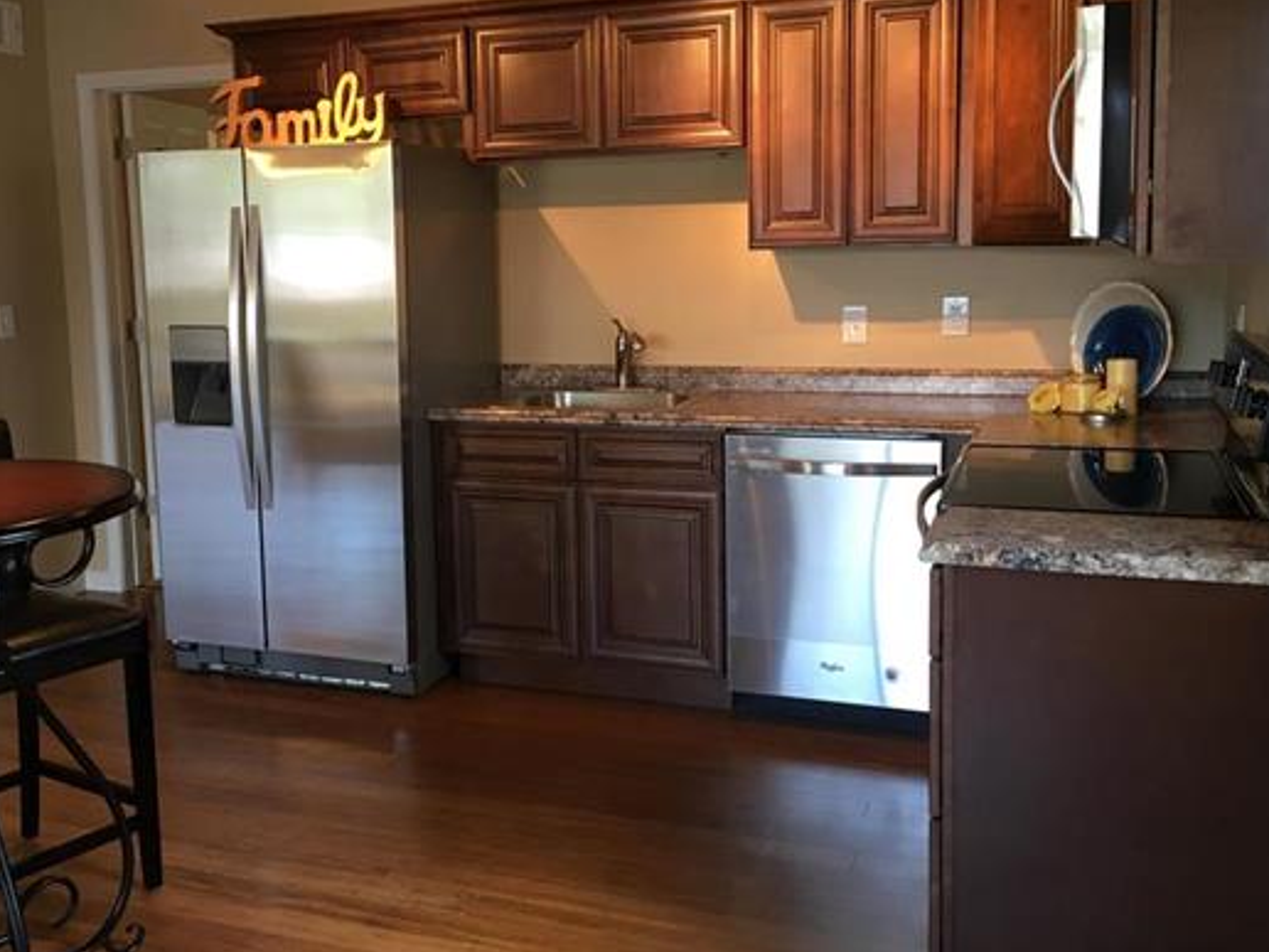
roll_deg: +1.3
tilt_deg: -7.8
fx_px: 1320
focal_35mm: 36
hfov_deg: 51.2
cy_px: 423
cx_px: 539
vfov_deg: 39.6
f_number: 2.2
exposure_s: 1/30
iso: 64
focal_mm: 4.15
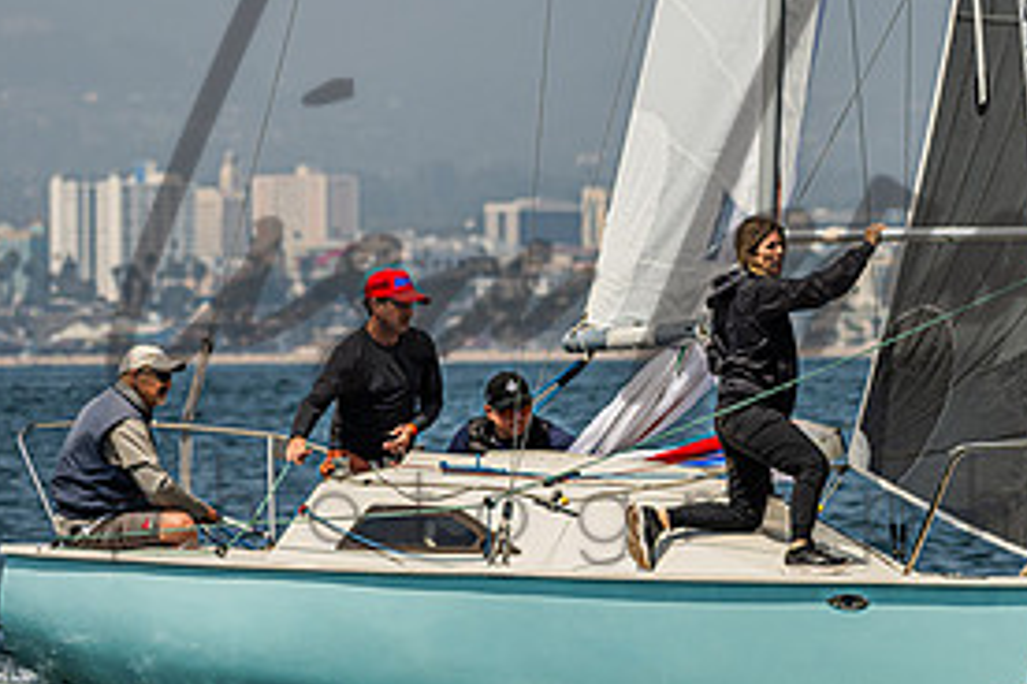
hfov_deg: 4.7
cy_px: 354
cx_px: 624
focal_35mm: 436
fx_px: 12437
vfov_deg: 3.2
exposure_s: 1/4000
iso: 280
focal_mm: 155
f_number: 4.8
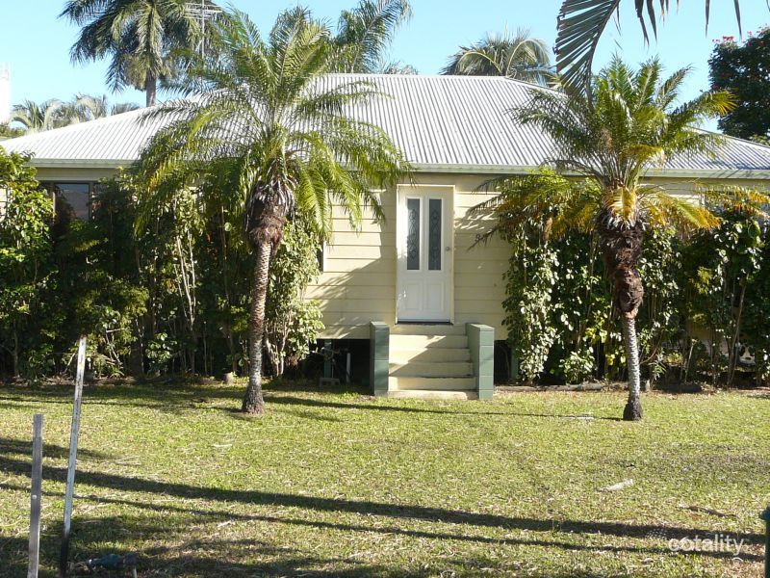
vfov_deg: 32.2
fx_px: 1001
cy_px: 289
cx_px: 385
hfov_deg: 42.1
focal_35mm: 45
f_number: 4.5
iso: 100
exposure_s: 1/250
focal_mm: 4.6
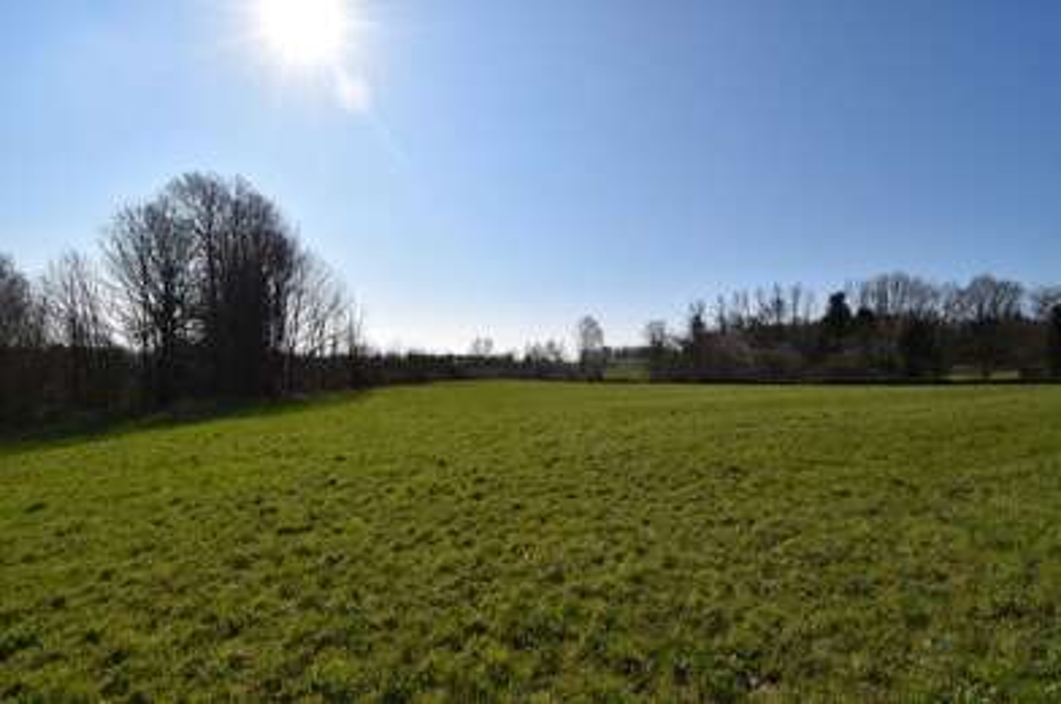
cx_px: 530
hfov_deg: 100.5
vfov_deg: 77.1
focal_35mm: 15
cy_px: 352
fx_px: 441
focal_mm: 10
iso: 200
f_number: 11
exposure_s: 1/500
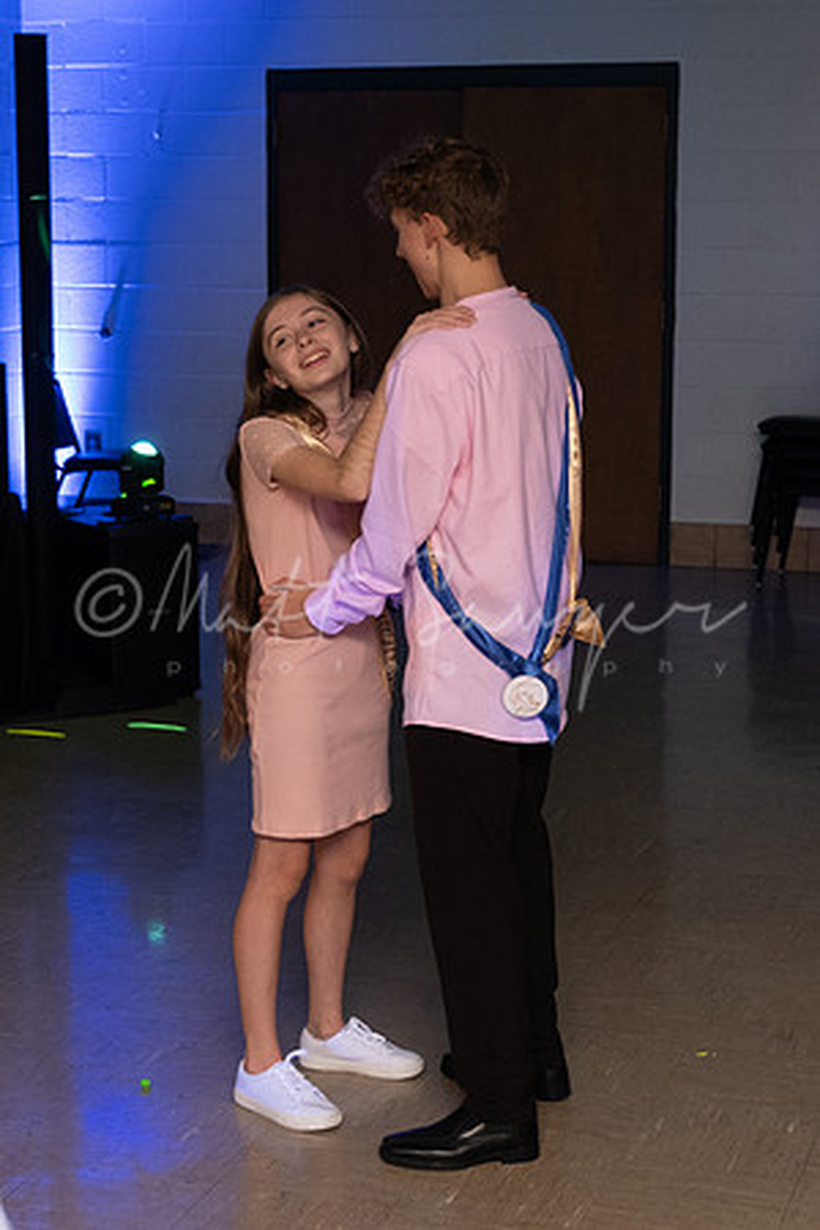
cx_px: 371
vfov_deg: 29.7
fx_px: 2315
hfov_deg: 20.1
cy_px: 660
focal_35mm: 68
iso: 1600
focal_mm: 25.7
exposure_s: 1/30
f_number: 2.8
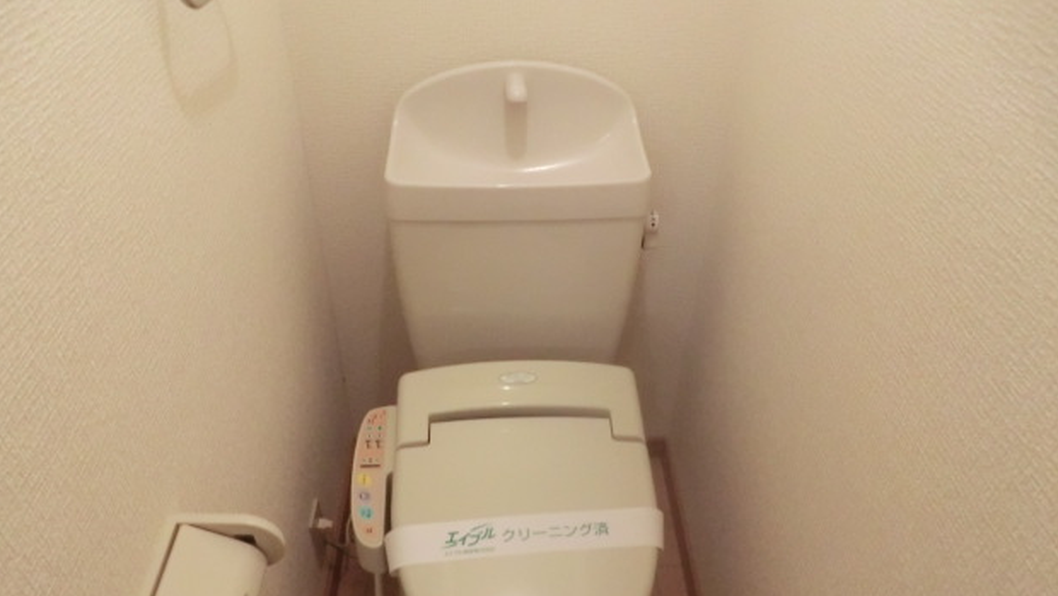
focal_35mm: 27
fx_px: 758
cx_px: 514
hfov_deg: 69.8
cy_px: 383
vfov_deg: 42.5
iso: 500
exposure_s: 1/60
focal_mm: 4.3
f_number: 3.2
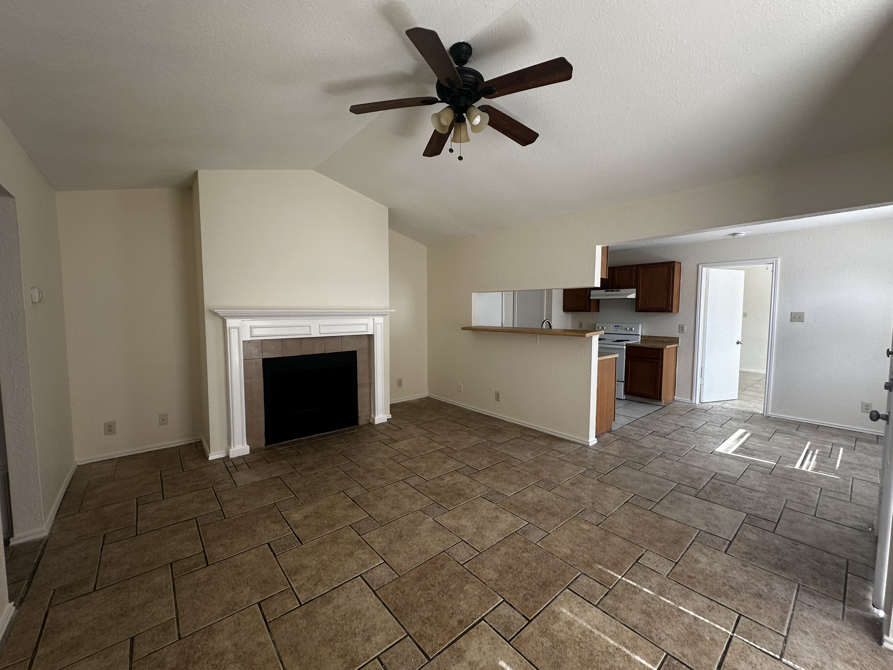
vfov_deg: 85.7
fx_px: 361
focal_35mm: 14
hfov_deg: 102.1
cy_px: 335
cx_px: 446
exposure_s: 1/99
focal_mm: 2.22
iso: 64
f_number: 2.2
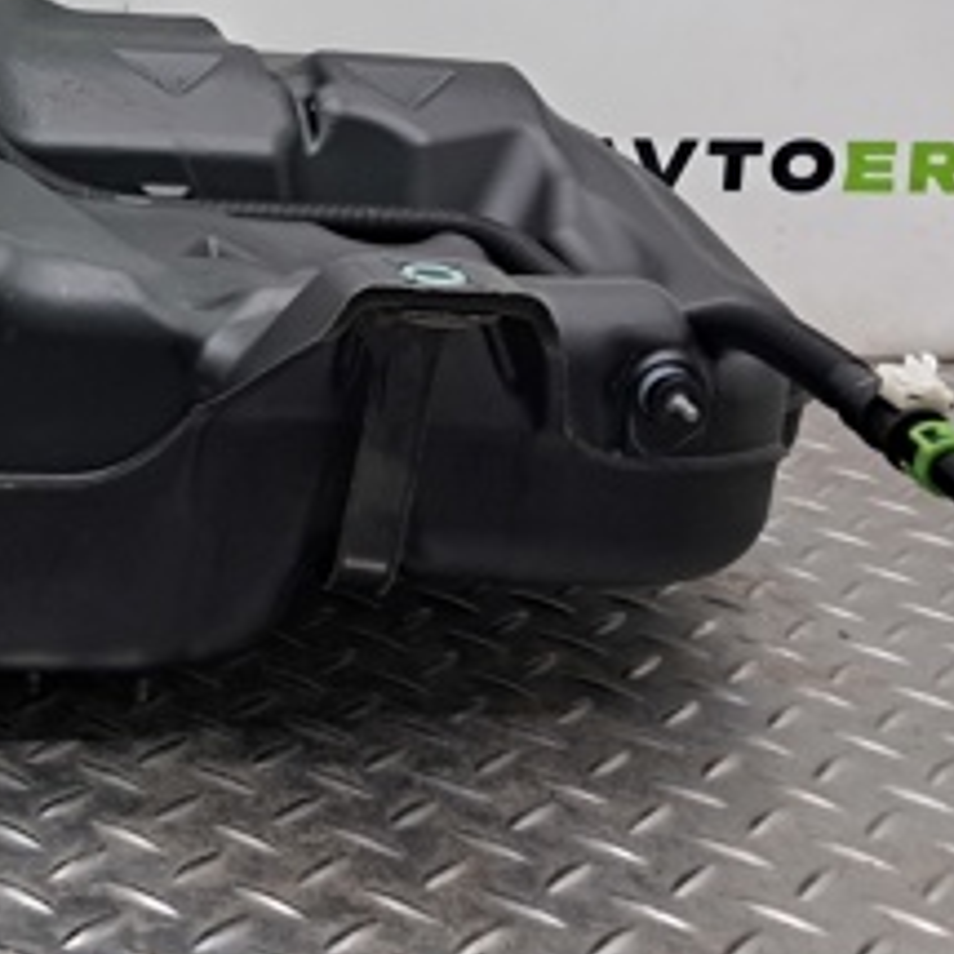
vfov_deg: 23.7
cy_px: 95
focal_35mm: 71
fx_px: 2214
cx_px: -266
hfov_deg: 22.0
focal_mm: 4
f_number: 1.8
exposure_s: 1/50
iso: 100
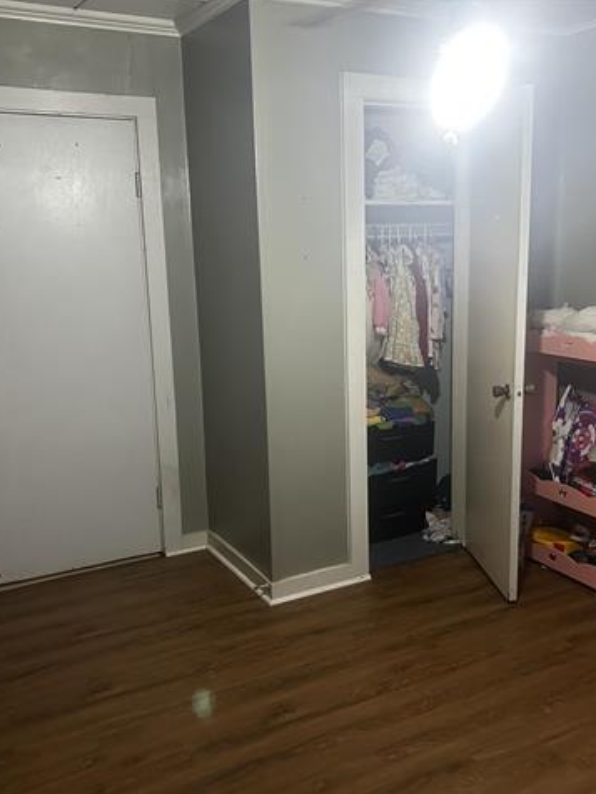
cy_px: 396
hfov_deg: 40.7
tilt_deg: -13.1
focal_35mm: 35
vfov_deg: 52.6
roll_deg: +1.8
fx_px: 802
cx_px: 326
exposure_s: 1/60
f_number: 1.5
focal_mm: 5.7
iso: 500
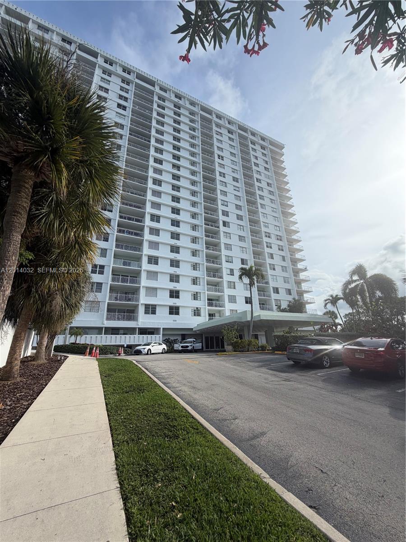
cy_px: 271
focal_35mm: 14
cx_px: 203
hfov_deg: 85.7
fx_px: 219
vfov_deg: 102.1
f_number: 2.2
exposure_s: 1/985
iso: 20
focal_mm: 2.22
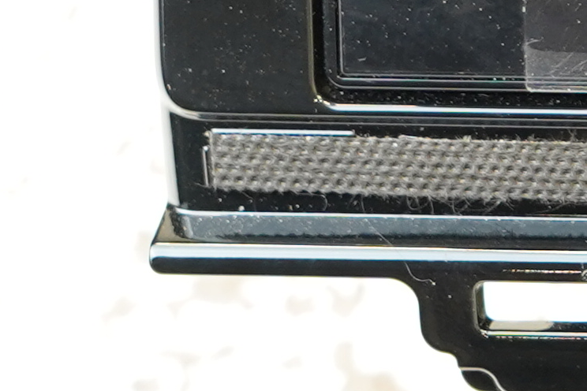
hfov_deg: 7.6
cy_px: -434
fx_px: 4141
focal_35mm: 254
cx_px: 1367
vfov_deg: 5.3
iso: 640
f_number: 4
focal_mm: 32
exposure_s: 1/60
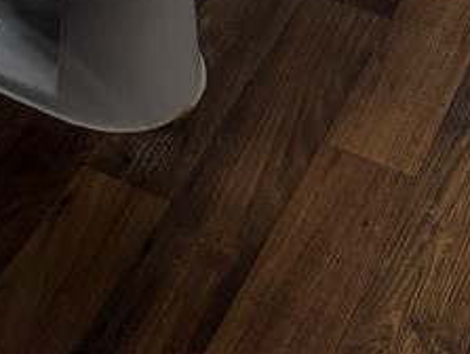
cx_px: 89
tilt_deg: -12.6
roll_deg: +0.6
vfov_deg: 10.0
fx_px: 1496
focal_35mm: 110
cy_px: -723
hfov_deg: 17.7
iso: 200
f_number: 1.78
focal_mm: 6.76
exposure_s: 1/120
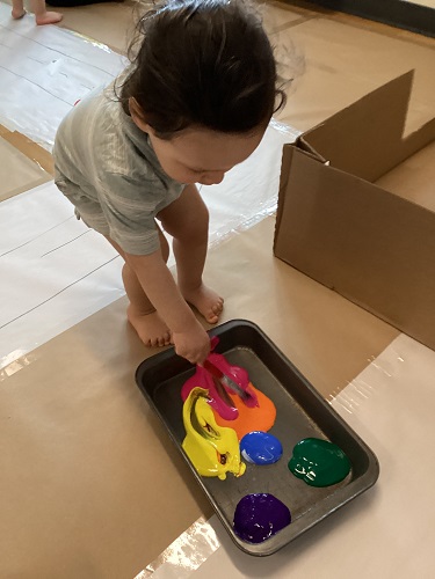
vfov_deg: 58.4
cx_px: 218
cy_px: 290
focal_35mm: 31
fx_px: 519
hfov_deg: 45.4
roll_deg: +1.3
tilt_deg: -44.8
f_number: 2.4
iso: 400
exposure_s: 1/30
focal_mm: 3.3
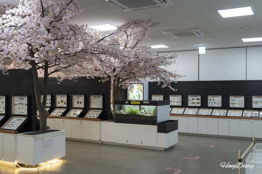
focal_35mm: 40
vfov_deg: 33.4
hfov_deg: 48.5
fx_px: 291
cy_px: 87
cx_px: 131
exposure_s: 1/160
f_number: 5
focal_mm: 40
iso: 1600
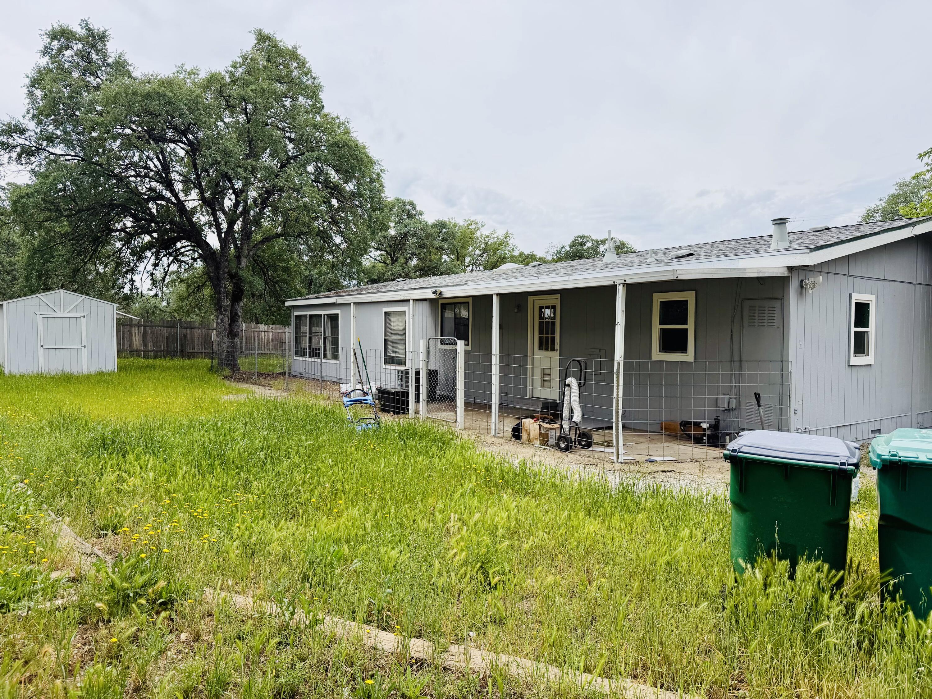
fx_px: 646
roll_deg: +0.3
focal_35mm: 24
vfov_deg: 56.8
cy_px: 350
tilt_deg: -2.1
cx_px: 466
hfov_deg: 71.6
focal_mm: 6.76
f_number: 1.78
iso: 80
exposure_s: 1/4673
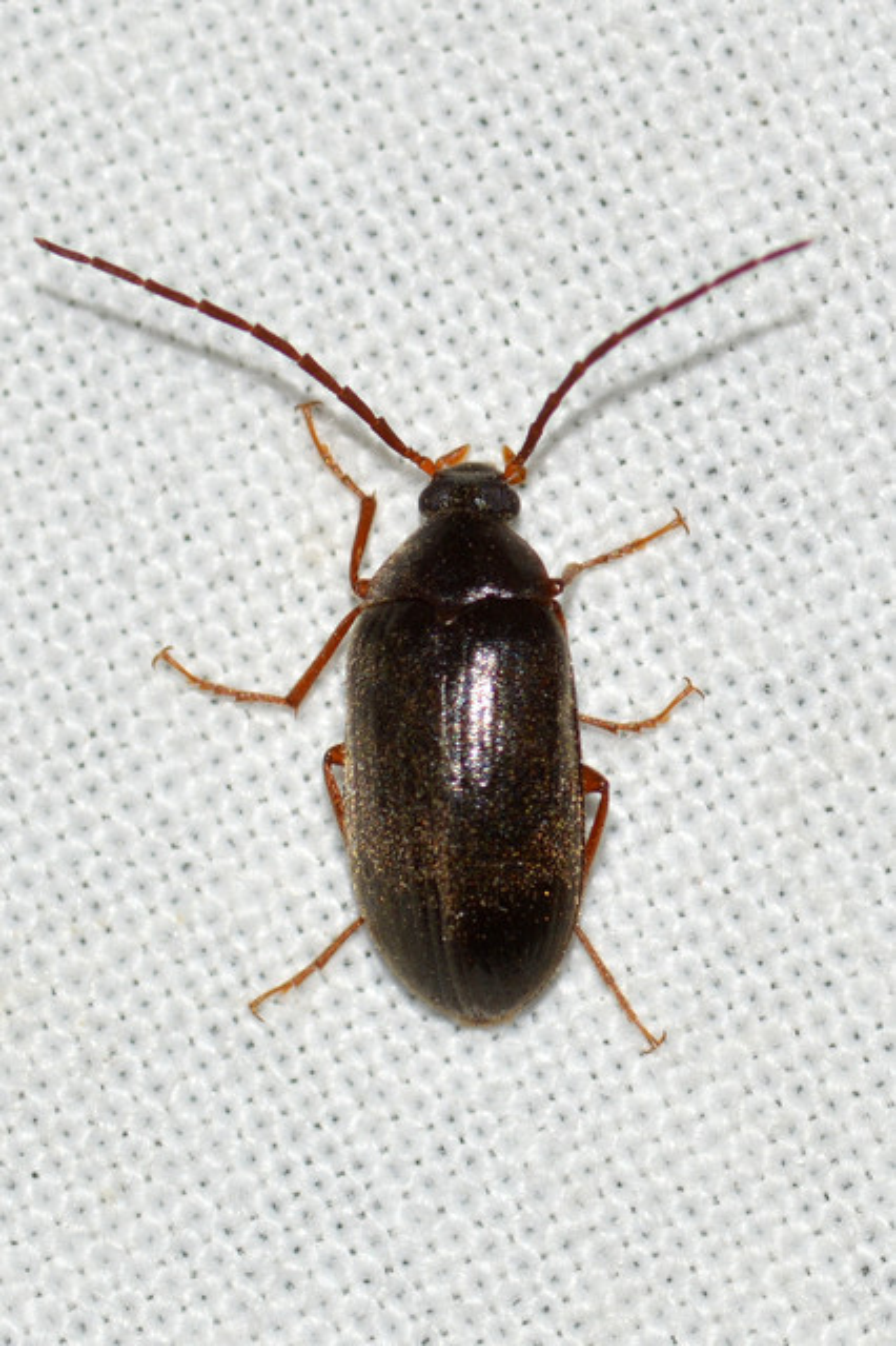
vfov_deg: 13.7
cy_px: 673
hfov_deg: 9.1
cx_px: 448
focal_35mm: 150
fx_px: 5606
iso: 100
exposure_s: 1/200
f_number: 13
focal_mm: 100
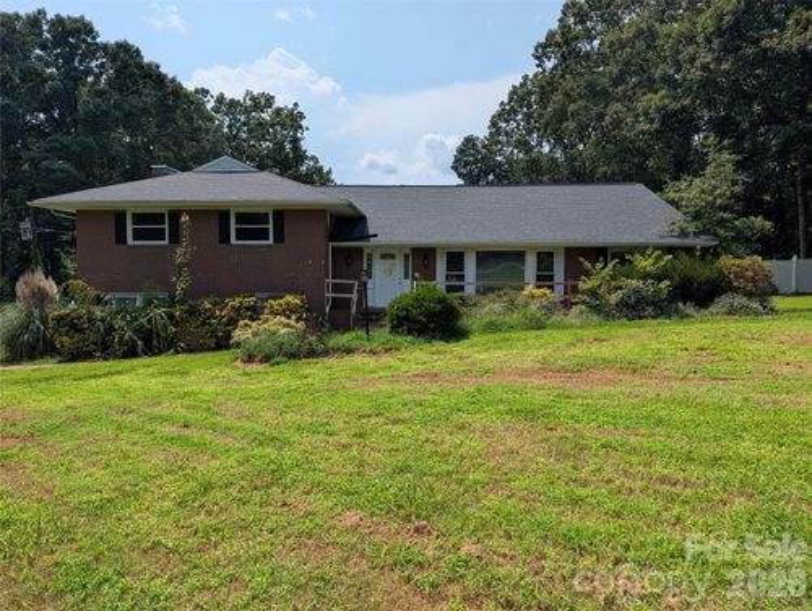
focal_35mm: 24
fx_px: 564
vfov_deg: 56.9
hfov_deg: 71.5
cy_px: 306
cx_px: 406
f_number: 1.68
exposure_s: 1/1923
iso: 20
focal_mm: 6.9
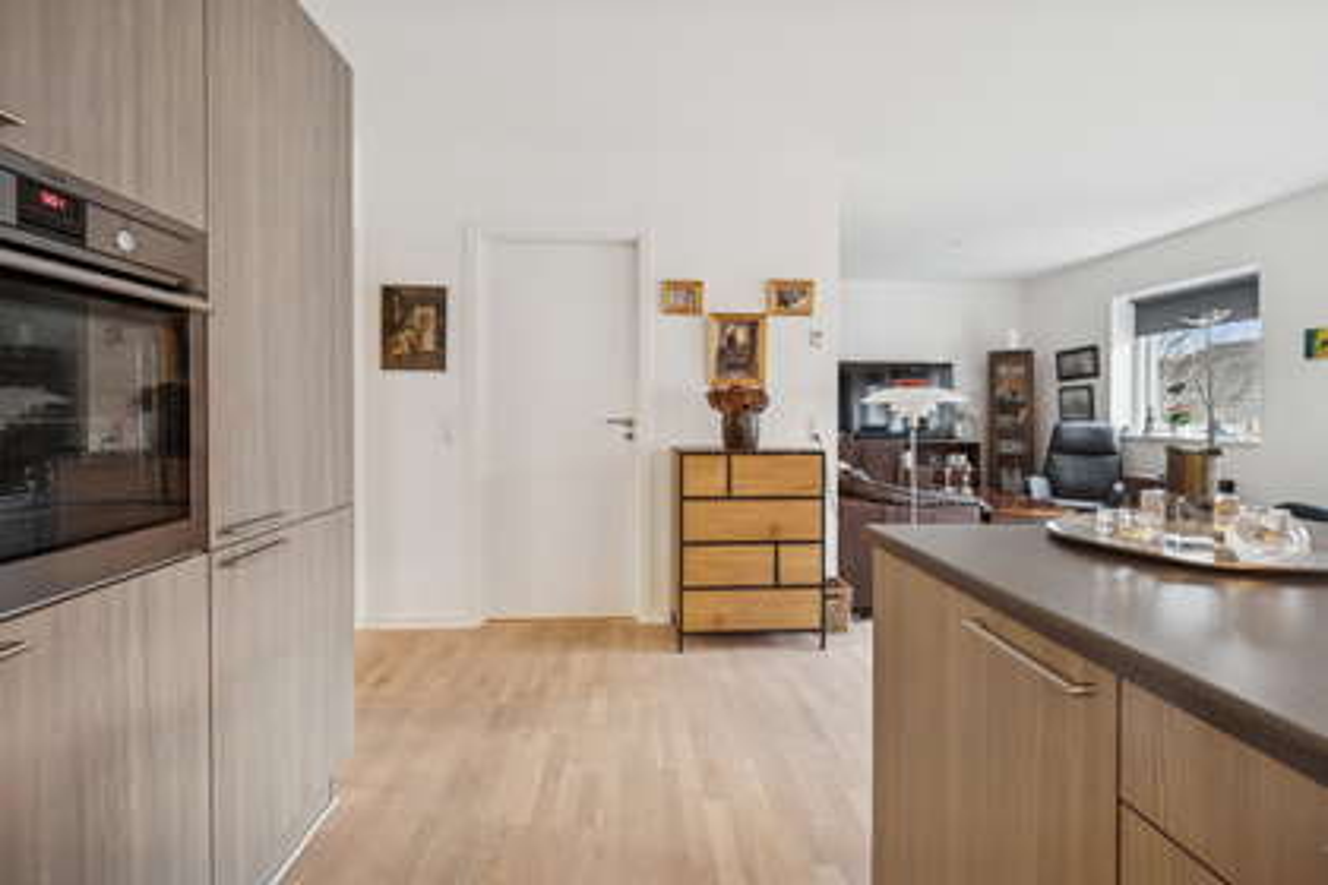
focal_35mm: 16
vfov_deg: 73.7
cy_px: 442
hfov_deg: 96.7
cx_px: 664
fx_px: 590
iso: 640
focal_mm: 16
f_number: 9
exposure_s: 1/2.5
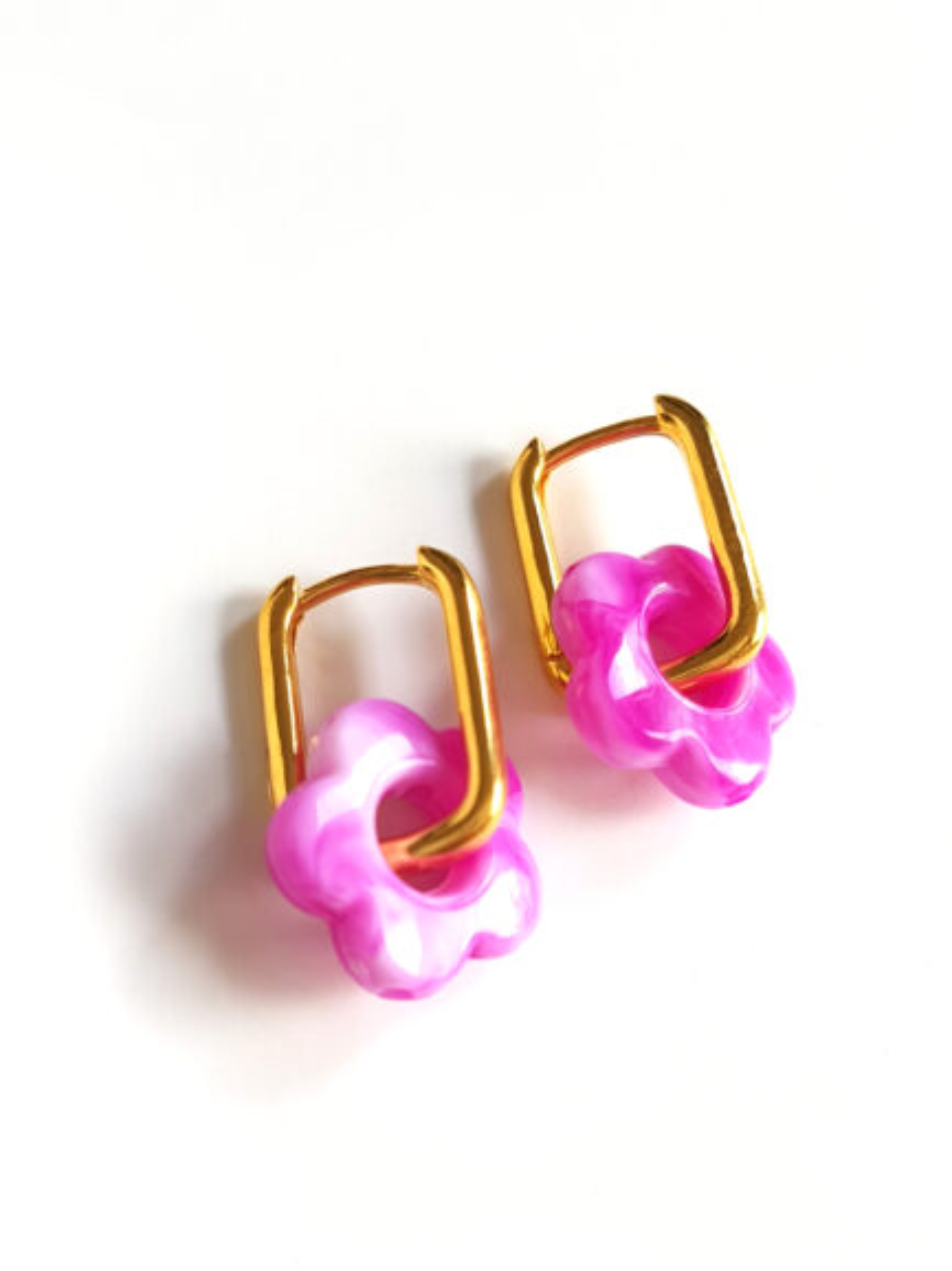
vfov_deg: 67.3
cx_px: 476
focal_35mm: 26
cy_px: 636
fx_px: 954
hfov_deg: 53.0
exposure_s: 1/112
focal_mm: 4.2
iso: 50
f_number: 1.7
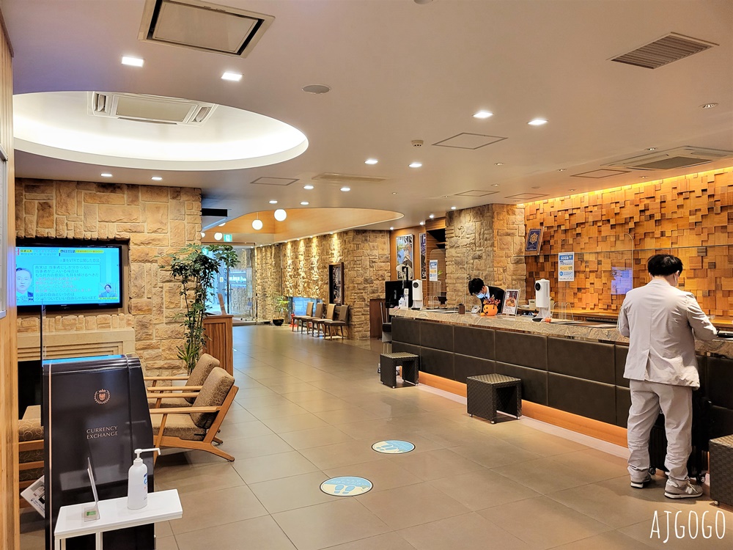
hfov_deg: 67.3
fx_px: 551
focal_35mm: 26
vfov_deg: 53.1
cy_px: 275
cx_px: 366
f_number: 1.8
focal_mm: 5.4
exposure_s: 1/50
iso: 320
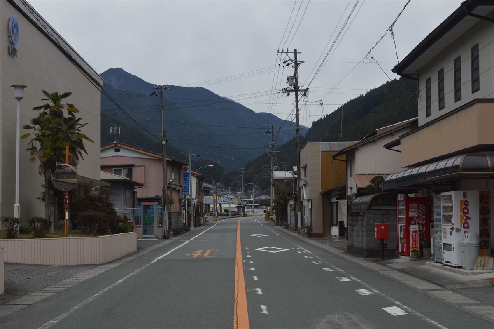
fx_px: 699
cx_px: 247
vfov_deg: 26.4
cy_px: 164
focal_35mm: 51
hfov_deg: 38.9
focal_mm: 34
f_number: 9
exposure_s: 1/320
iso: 400
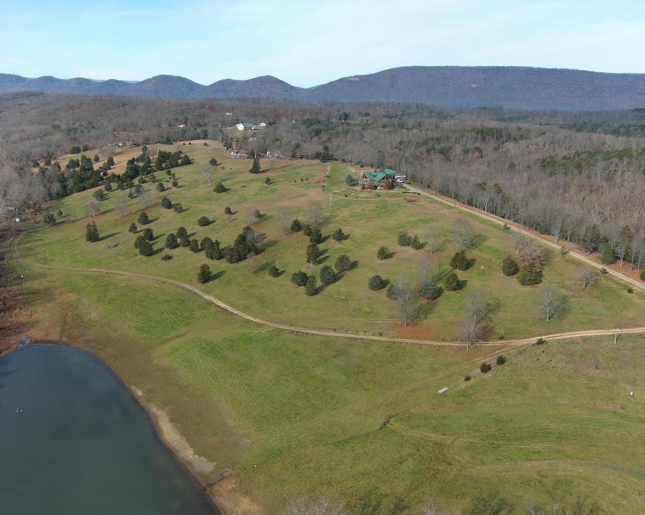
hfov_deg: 52.8
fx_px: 649
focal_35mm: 34
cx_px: 302
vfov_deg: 43.3
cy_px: 259
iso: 100
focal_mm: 10.57
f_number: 2.8
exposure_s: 1/793
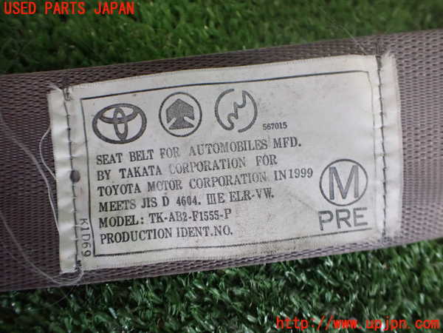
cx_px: 222
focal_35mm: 30
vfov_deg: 46.8
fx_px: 384
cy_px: 166
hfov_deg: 60.0
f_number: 2.3
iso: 800
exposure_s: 1/125
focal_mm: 5.4
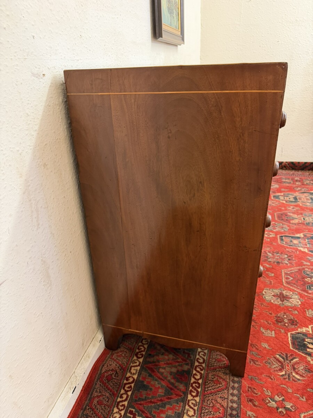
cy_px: 209
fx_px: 289
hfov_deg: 56.8
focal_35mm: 24
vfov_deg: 71.6
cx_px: 156
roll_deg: +2.0
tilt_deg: -25.2
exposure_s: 1/50
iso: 400
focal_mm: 6.76
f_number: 1.78
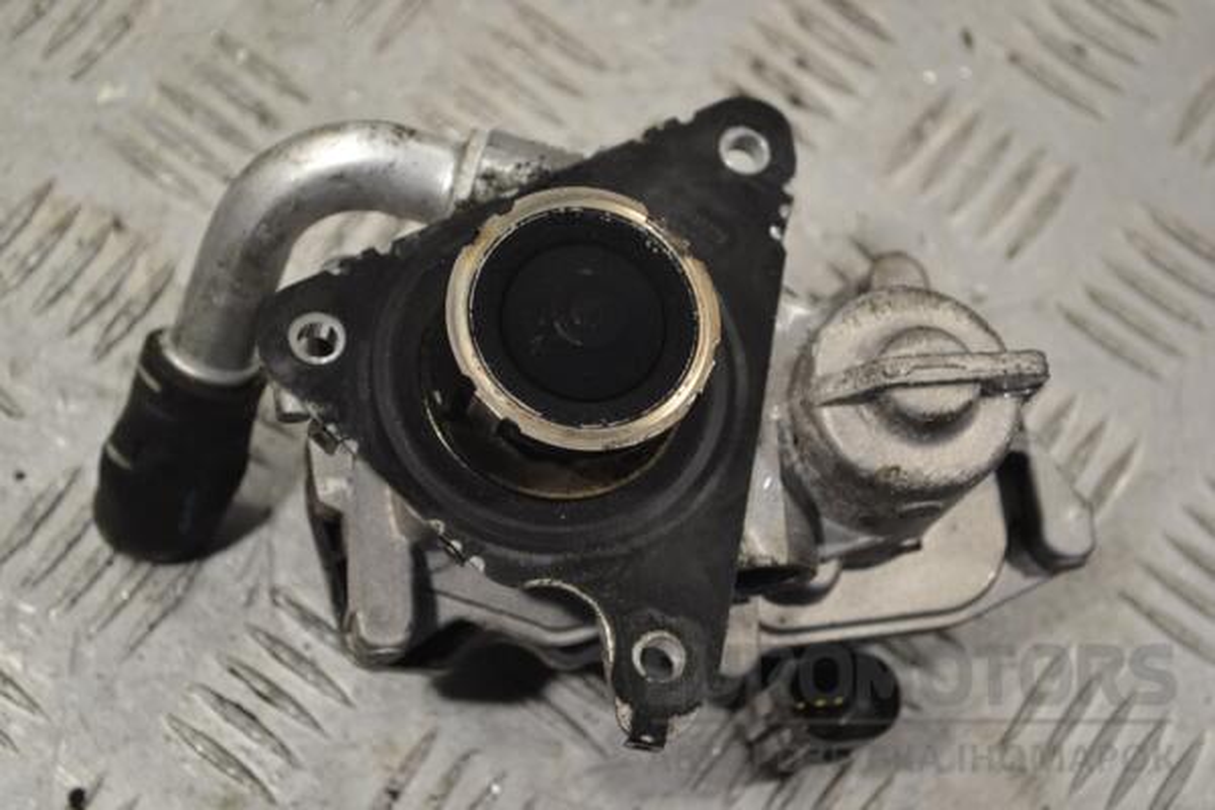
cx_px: 608
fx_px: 2430
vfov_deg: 18.9
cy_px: 405
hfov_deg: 28.1
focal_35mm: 72
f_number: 5.3
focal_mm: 48
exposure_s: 1/100
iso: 400
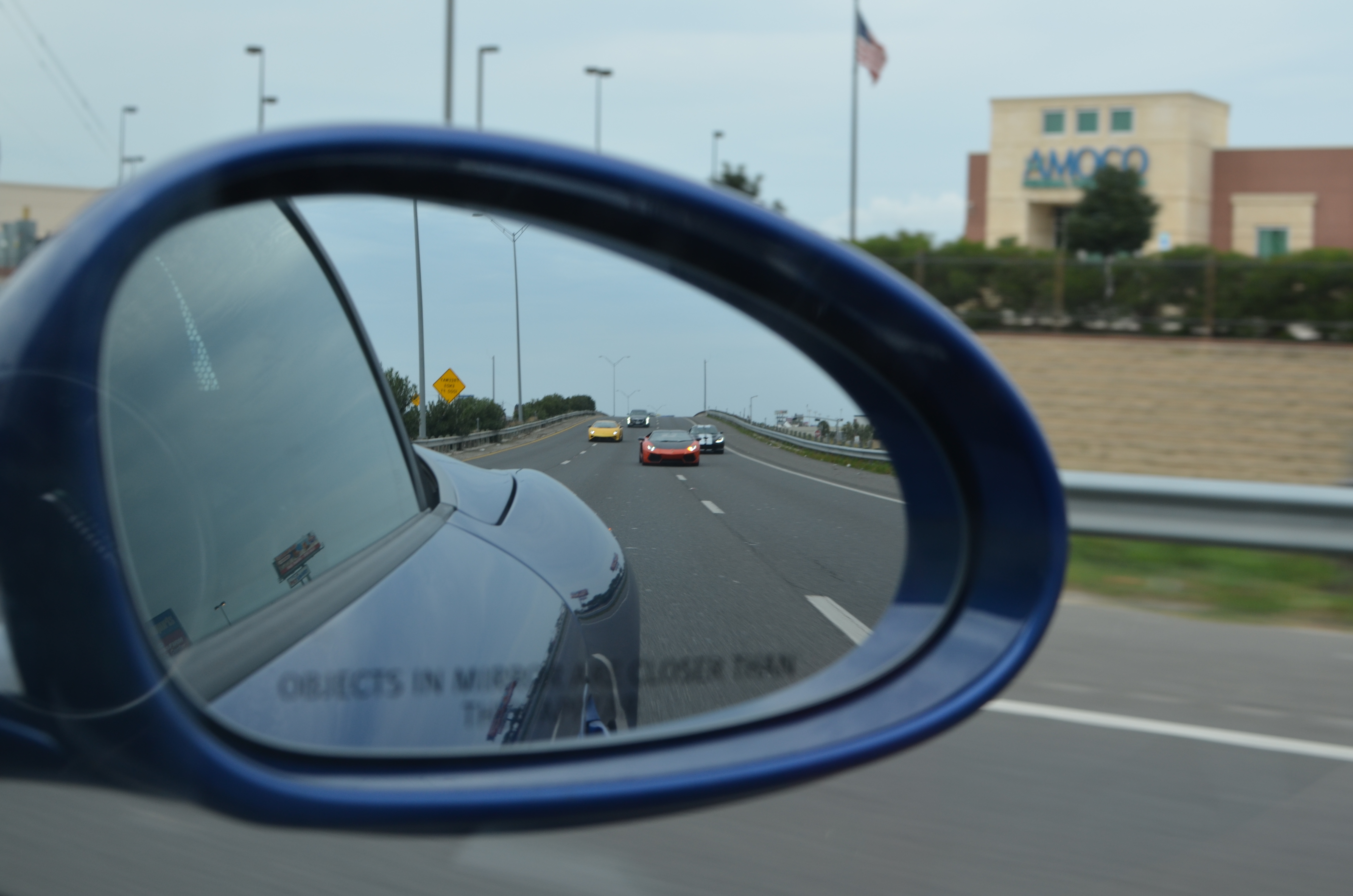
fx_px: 1969
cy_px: 448
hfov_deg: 37.9
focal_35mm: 52
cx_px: 676
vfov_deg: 25.6
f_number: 8
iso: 200
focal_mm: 35
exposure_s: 1/250
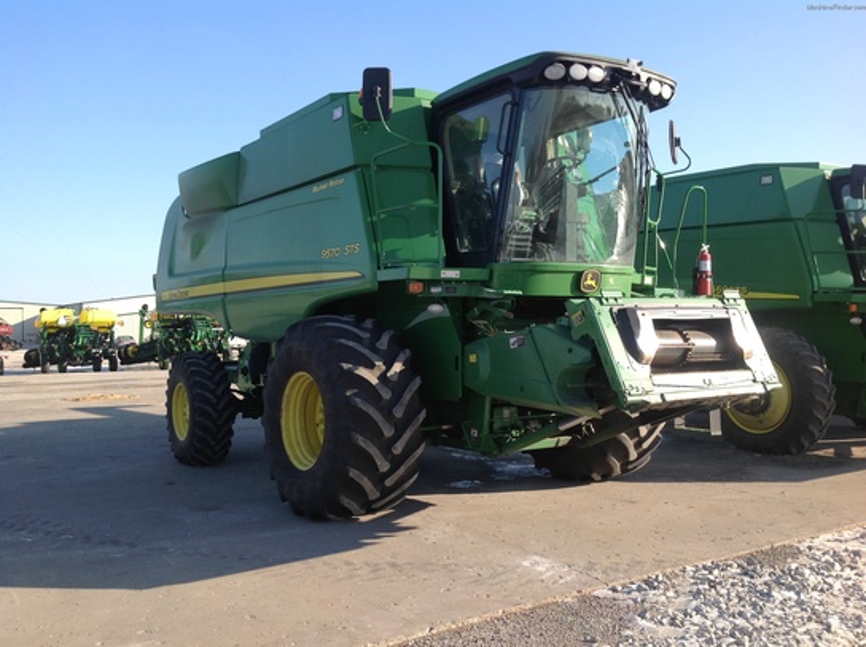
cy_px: 324
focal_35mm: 35
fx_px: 874
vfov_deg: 40.6
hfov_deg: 52.7
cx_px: 433
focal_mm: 4.28
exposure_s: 1/889
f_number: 2.4
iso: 50
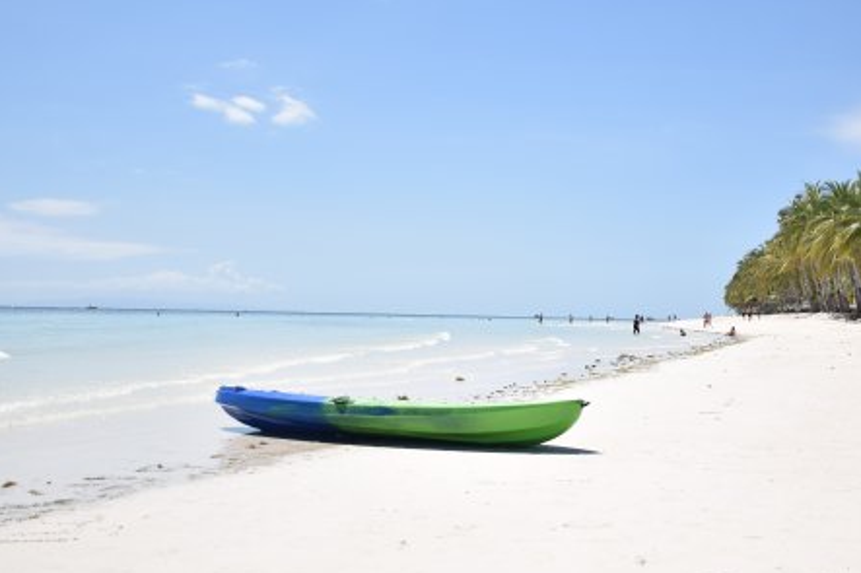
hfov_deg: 41.1
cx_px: 529
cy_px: 326
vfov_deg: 28.2
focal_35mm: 48
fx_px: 1140
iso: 100
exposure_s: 1/1250
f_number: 4.5
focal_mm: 23
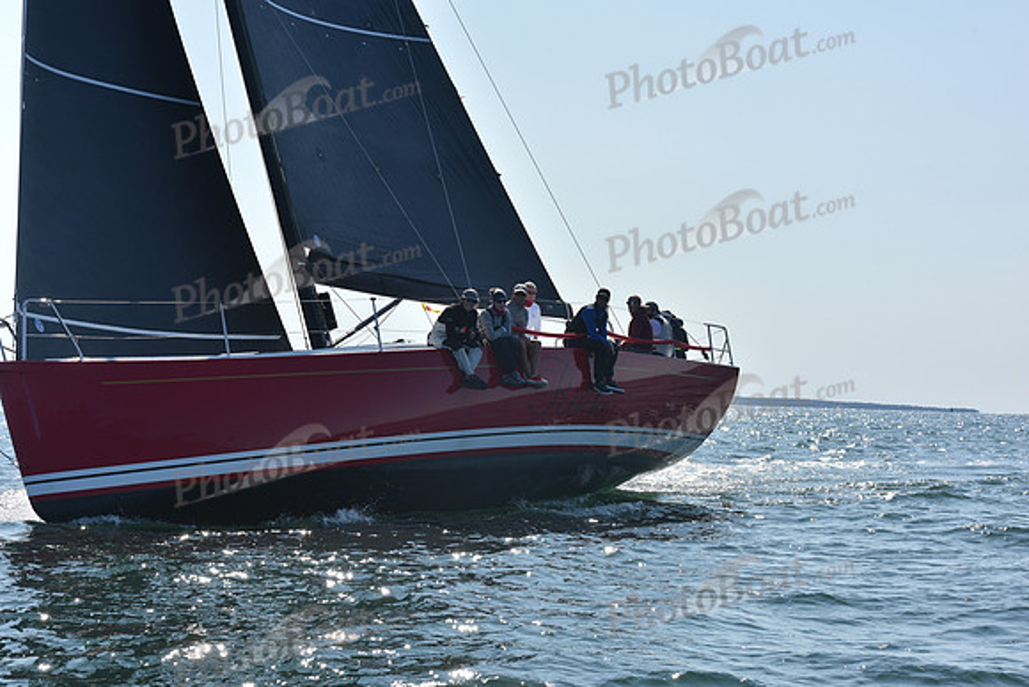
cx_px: 514
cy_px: 344
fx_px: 2001
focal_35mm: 70
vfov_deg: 19.5
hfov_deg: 28.8
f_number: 11
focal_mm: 70
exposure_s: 1/640
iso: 250
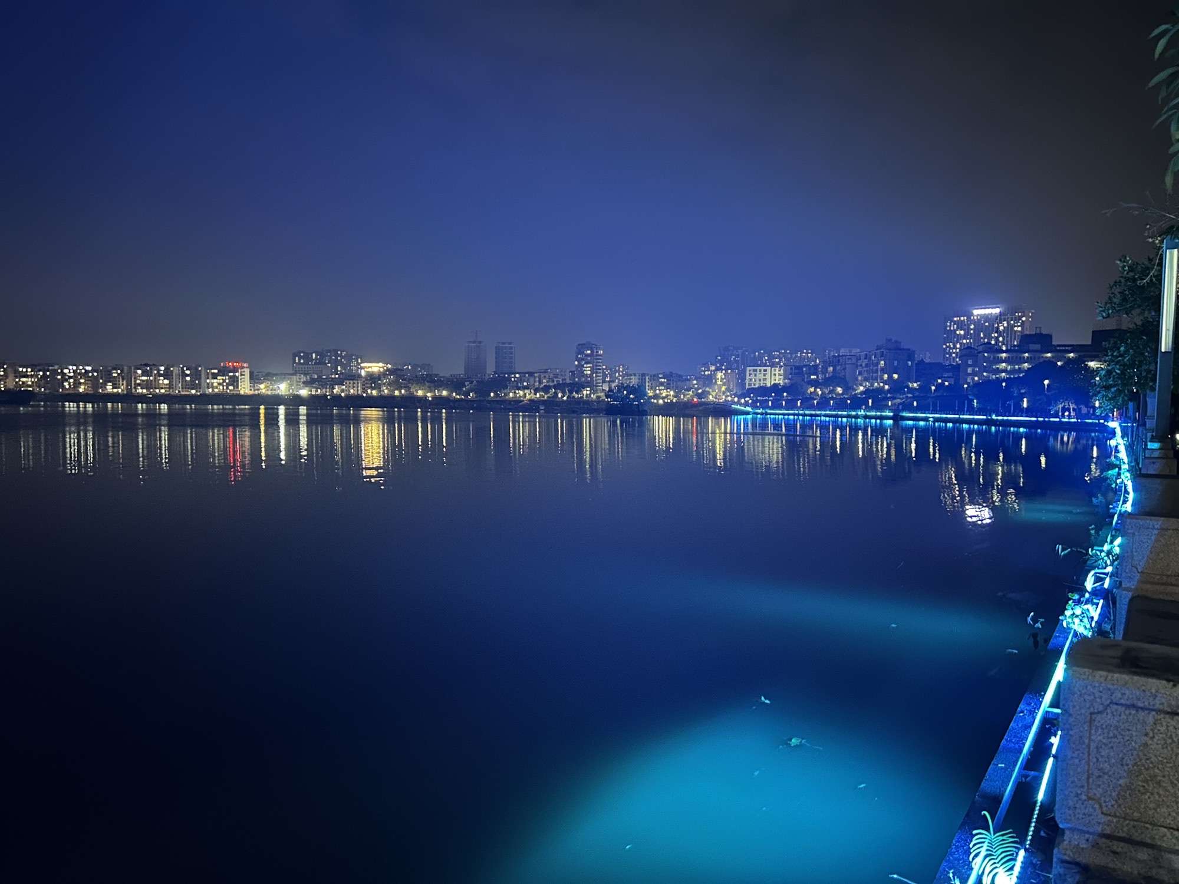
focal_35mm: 26
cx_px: 590
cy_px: 442
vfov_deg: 53.1
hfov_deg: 67.3
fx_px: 886
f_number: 1.5
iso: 640
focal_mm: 5.7
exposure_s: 1/9
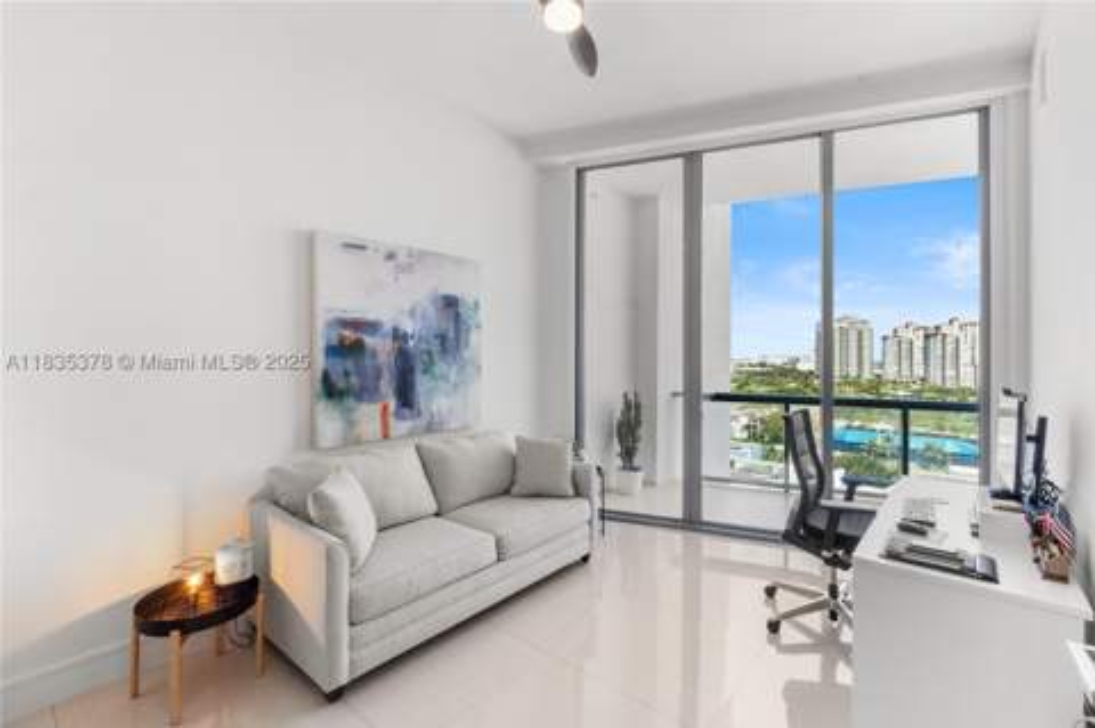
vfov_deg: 71.9
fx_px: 501
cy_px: 364
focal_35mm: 16
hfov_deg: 95.0
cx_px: 548
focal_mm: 16.5
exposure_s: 1/10
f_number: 14
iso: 250
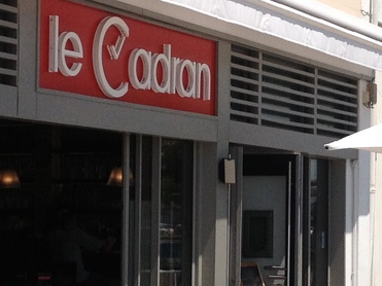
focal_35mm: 151
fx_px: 1666
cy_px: 180
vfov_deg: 9.8
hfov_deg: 12.9
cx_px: 391
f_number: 2.4
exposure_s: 1/2907
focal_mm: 4.28
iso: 50
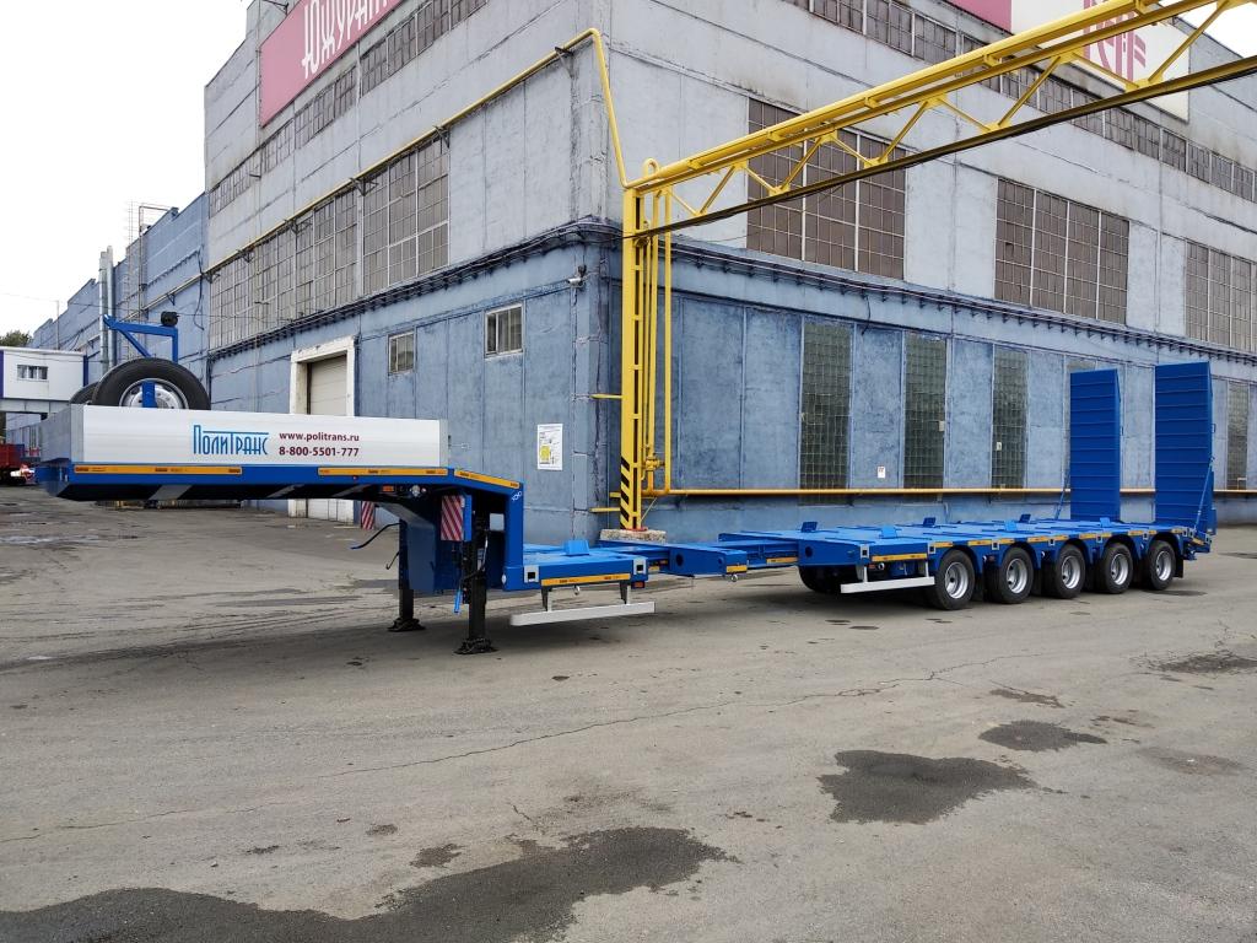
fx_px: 944
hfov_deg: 67.3
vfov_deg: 53.1
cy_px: 472
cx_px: 628
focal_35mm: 26
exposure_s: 1/278
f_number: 2.2
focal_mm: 3.81
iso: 100
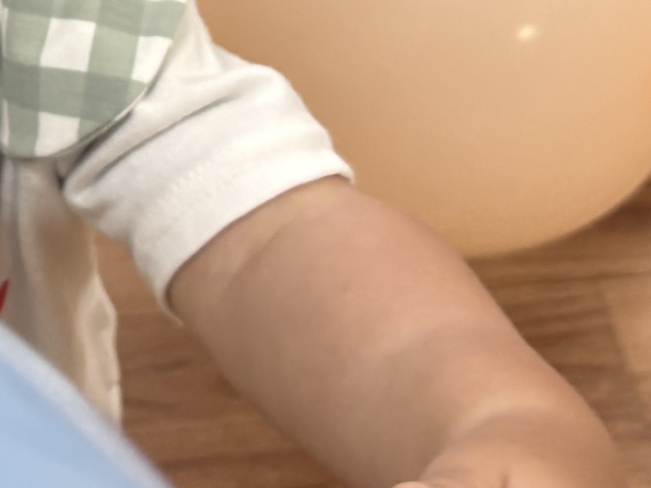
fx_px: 2144
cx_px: -157
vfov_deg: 12.8
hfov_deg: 16.5
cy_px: -52
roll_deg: +3.2
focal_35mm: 114
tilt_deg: -44.5
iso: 80
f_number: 1.6
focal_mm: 5.96
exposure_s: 1/121
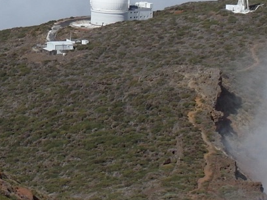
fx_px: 1056
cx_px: 62
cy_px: -46
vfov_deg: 10.6
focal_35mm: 137
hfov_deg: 14.3
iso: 80
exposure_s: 1/2000
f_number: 3.8
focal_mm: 6.7
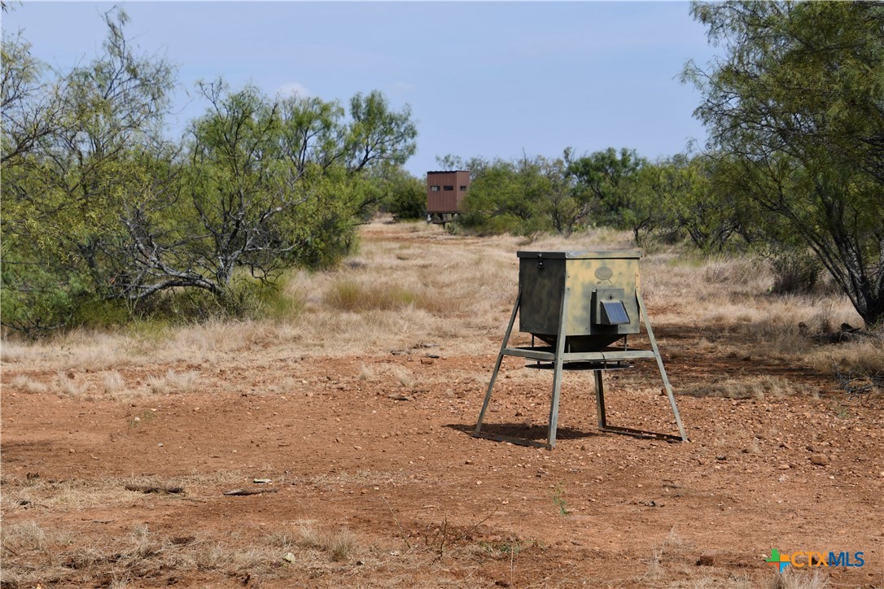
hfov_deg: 21.9
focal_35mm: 93
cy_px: 294
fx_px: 2283
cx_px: 442
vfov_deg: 14.7
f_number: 9
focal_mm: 62
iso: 100
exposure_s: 1/320
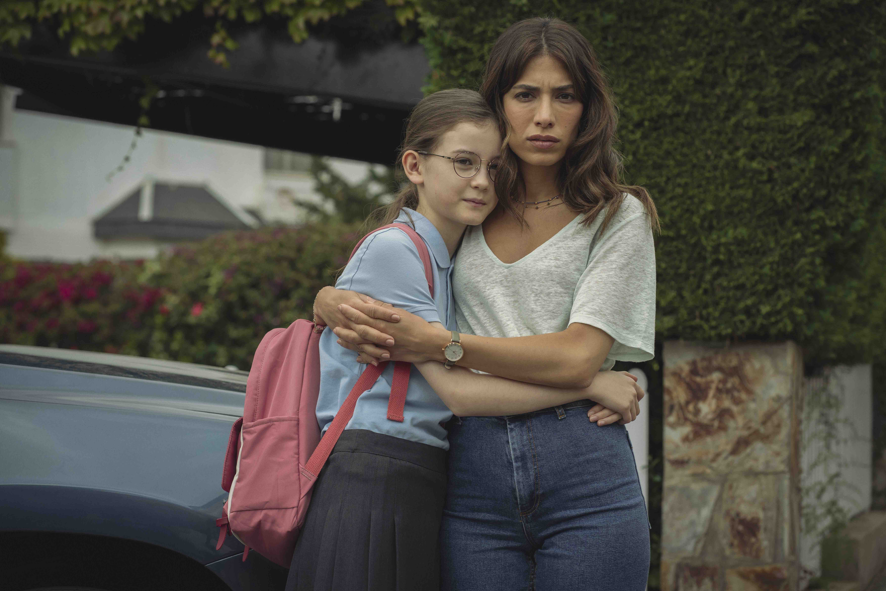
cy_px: 296
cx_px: 443
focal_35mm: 85
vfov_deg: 16.1
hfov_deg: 23.9
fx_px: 2092
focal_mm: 85
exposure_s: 1/800
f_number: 5
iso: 500
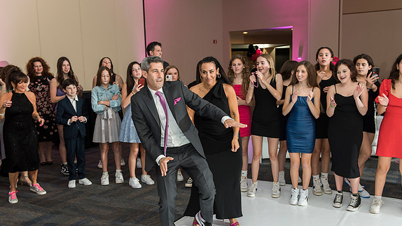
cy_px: 122
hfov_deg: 55.3
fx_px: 384
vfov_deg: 32.8
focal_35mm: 36
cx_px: 200
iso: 1000
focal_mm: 34
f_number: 4
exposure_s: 1/100
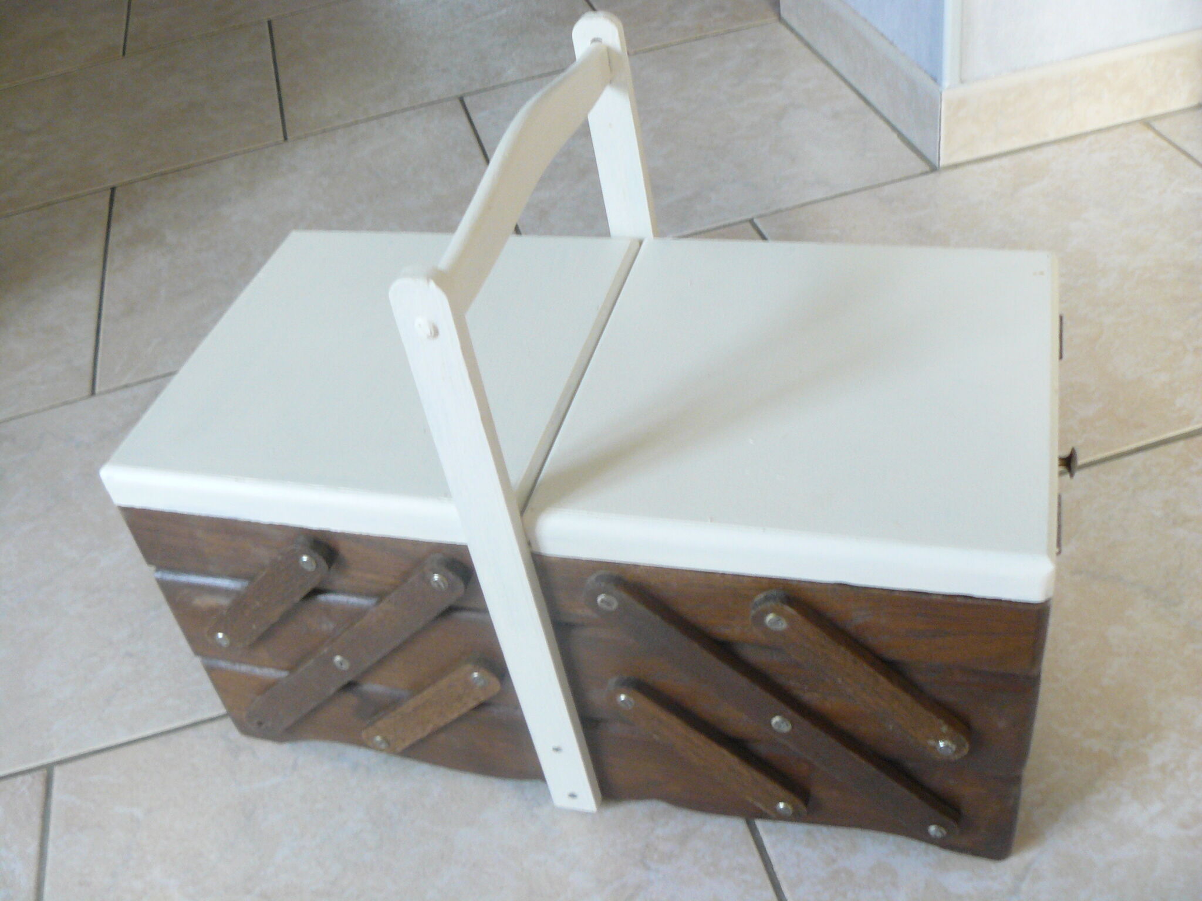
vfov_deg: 39.7
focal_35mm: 36
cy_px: 450
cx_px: 601
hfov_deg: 51.4
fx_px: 1250
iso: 200
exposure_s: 1/10
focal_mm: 6
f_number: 2.8
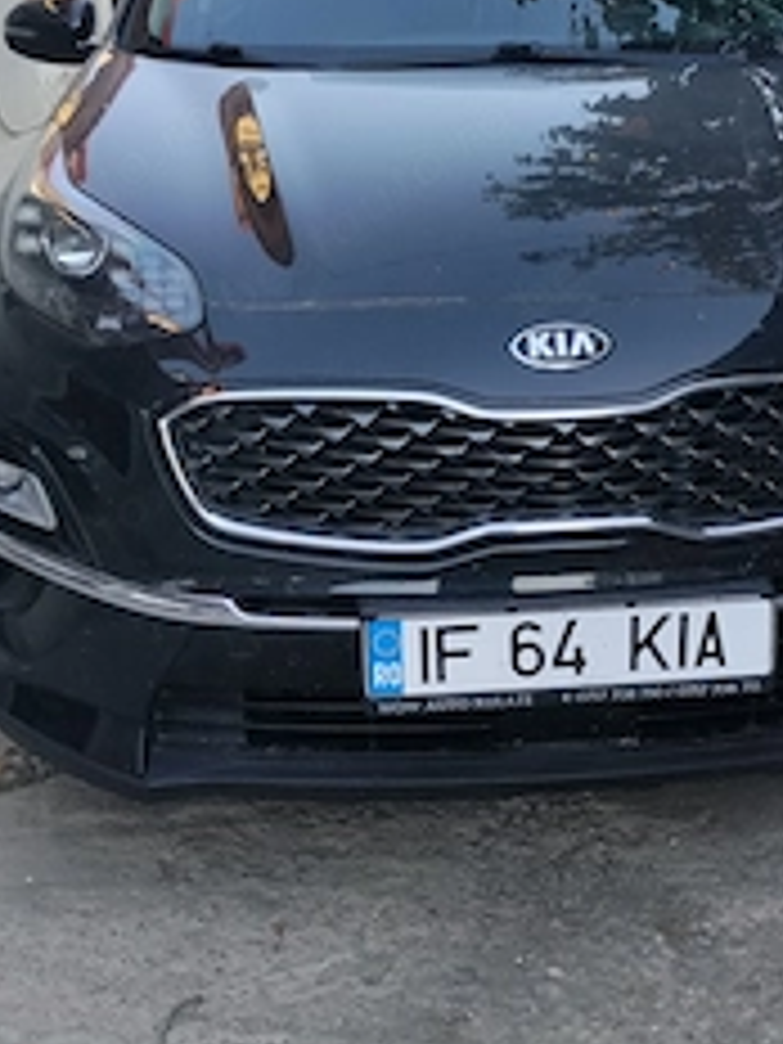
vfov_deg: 37.4
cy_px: 288
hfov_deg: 28.9
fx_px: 1508
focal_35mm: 50
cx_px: 540
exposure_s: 1/153
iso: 50
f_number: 1.8
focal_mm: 4.22
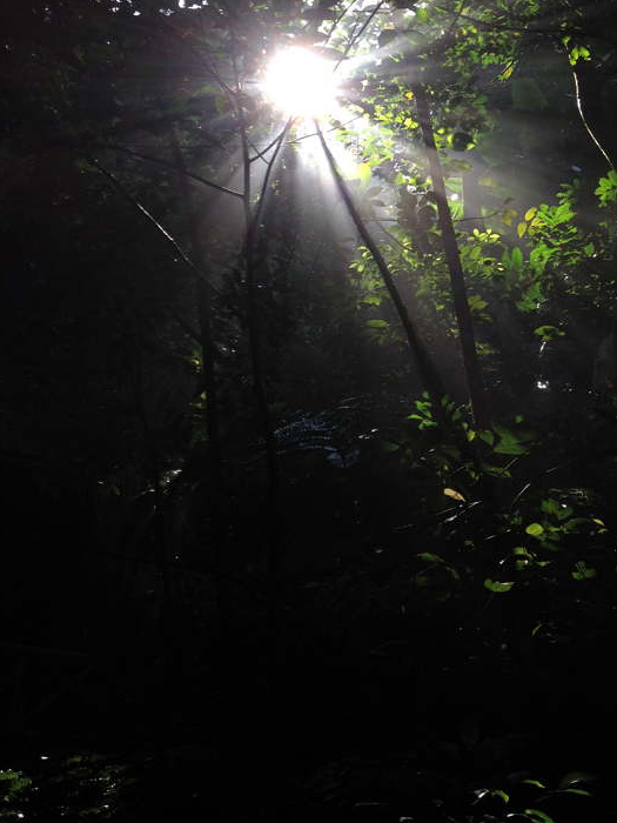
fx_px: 1188
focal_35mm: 50
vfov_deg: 37.5
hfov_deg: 28.9
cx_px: 425
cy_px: 237
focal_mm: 4.28
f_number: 2.4
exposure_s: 1/488
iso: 64
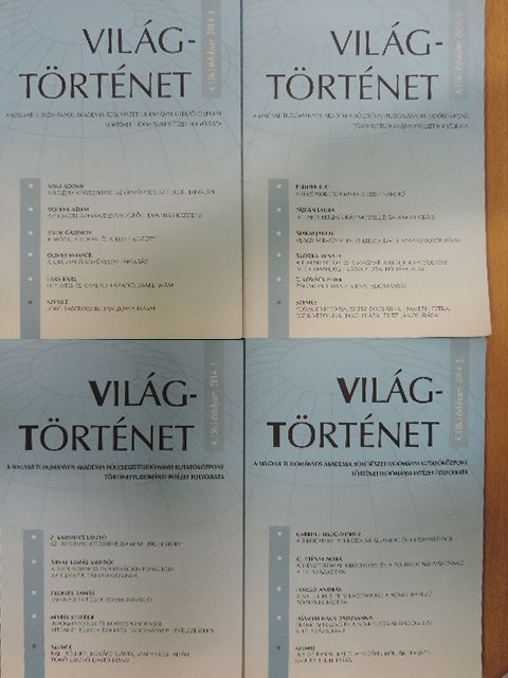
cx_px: 254
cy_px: 339
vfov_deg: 60.0
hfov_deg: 46.8
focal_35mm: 30
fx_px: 587
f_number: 3.1
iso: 450
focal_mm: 5.3
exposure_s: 1/60
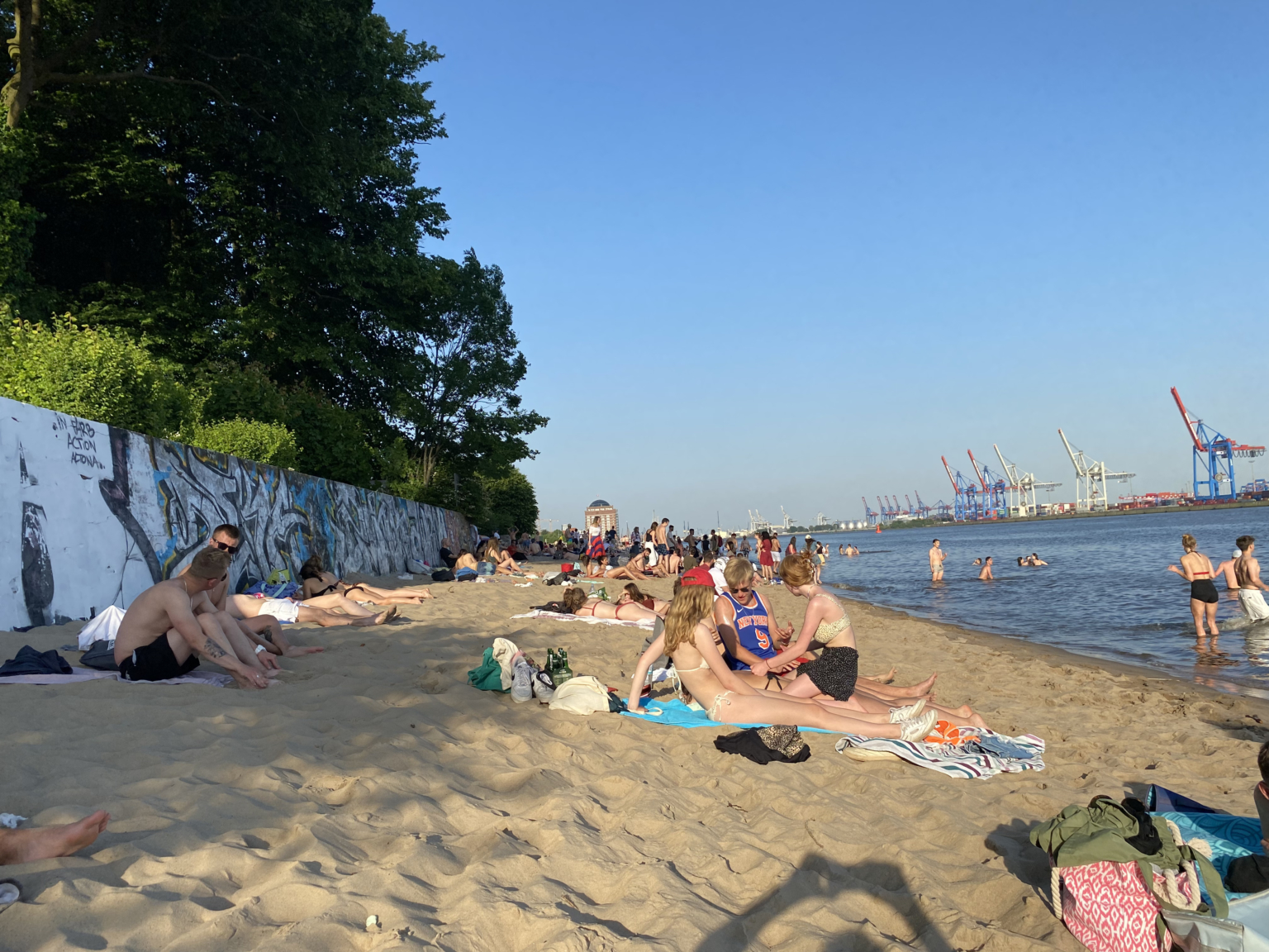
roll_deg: +3.3
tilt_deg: +2.8
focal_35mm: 26
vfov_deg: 53.1
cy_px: 476
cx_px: 634
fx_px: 953
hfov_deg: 67.3
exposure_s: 1/2315
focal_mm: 4.25
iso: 32
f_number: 1.8
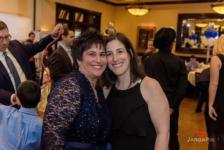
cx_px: 112
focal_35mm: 38
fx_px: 236
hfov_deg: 50.7
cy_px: 75
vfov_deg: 35.1
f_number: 3.2
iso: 1250
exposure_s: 1/125
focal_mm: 38
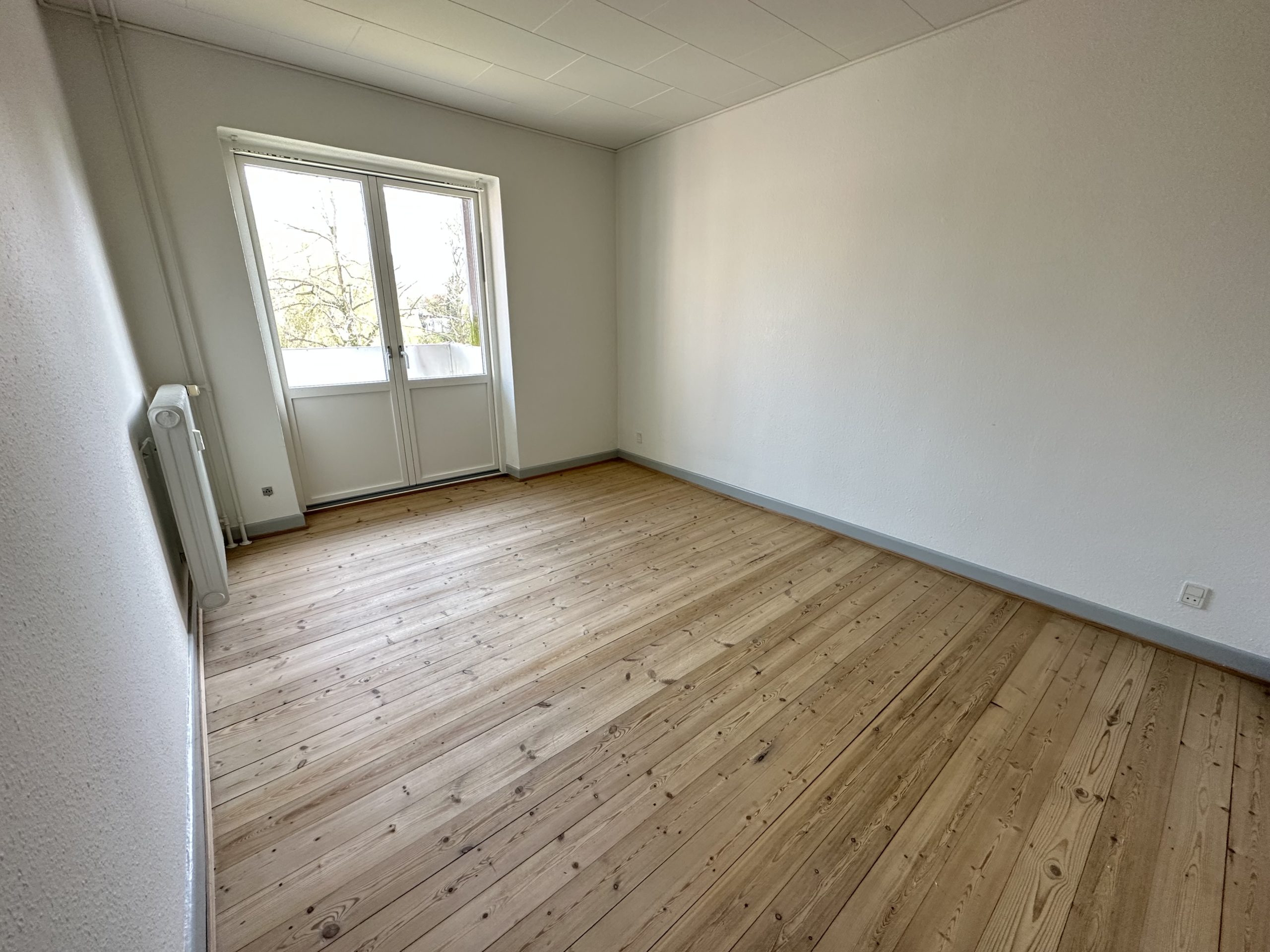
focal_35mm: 14
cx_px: 635
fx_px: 514
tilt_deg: -18.3
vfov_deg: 85.7
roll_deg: -0.3
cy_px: 476
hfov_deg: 102.1
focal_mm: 2.22
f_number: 2.2
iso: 200
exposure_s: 1/99
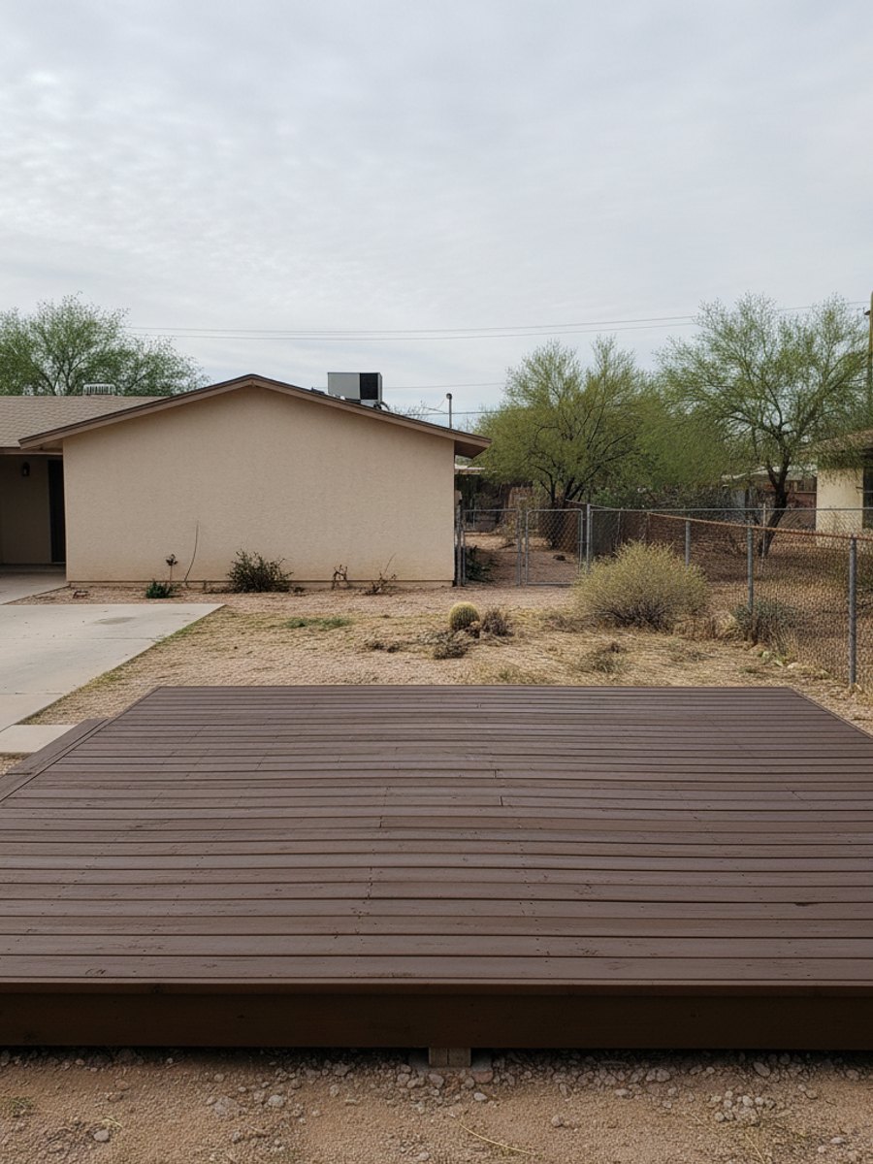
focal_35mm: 26
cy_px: 582
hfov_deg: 53.1
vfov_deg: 67.3
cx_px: 436
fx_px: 874
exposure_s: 1/572
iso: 511
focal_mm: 5.7
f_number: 1.5
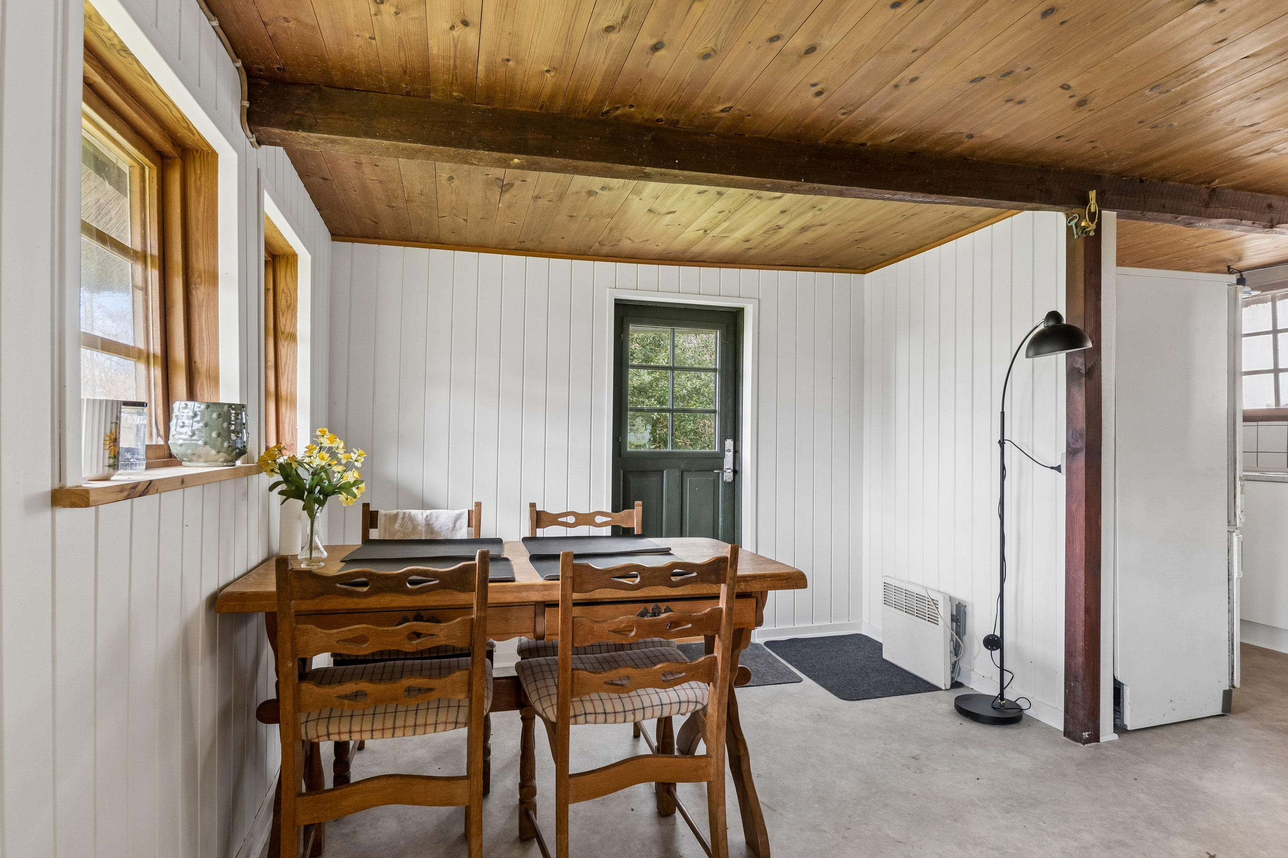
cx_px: 644
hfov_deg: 83.3
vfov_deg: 61.3
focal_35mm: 20
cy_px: 429
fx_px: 724
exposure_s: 1/4
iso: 200
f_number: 8
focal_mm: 13.5
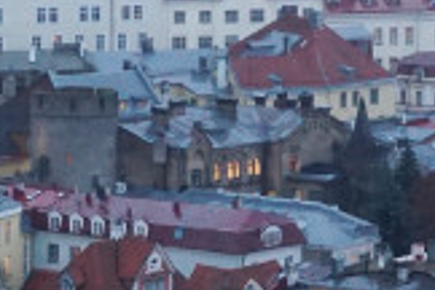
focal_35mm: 297
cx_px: 303
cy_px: -146
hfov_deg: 6.9
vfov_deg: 4.6
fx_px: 3588
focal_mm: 40
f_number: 5.6
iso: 2000
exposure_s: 1/80
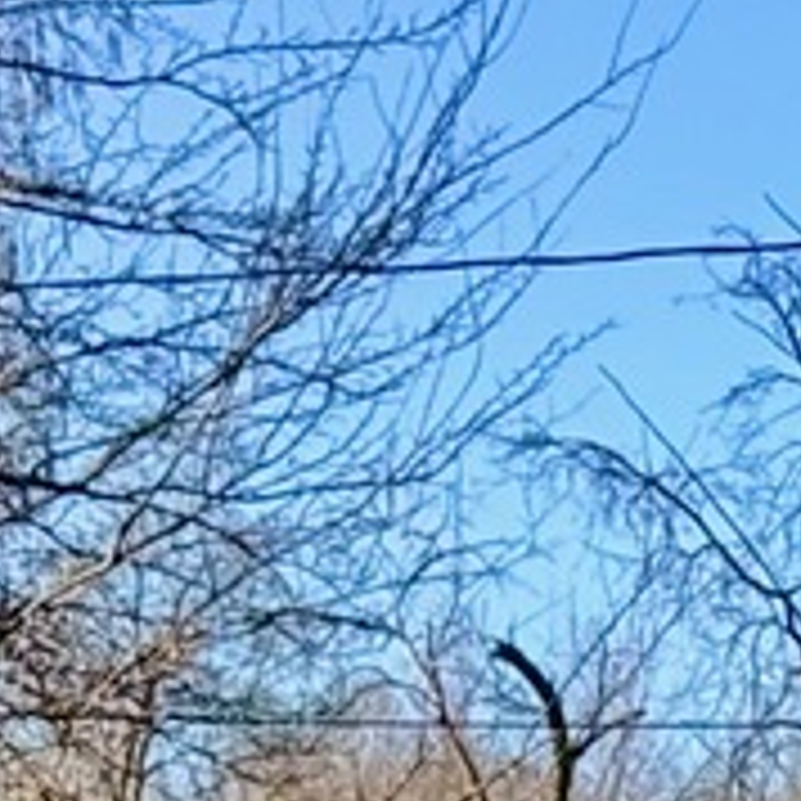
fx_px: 8980
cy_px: 954
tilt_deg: +2.8
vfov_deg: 5.1
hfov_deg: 4.8
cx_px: 2840
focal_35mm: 343
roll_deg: +1.0
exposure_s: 1/3096
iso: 64
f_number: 1.78
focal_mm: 6.76
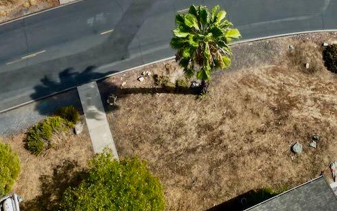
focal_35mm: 67
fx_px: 615
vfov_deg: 17.4
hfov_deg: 30.6
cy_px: -112
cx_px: 198
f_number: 1.7
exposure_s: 1/1500
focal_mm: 6.72
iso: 100
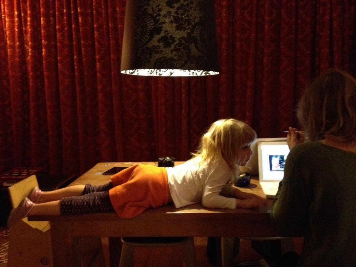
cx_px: 178
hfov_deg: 52.6
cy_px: 134
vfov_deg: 40.7
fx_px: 360
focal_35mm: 35
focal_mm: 4.28
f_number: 2.4
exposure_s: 1/15
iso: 800
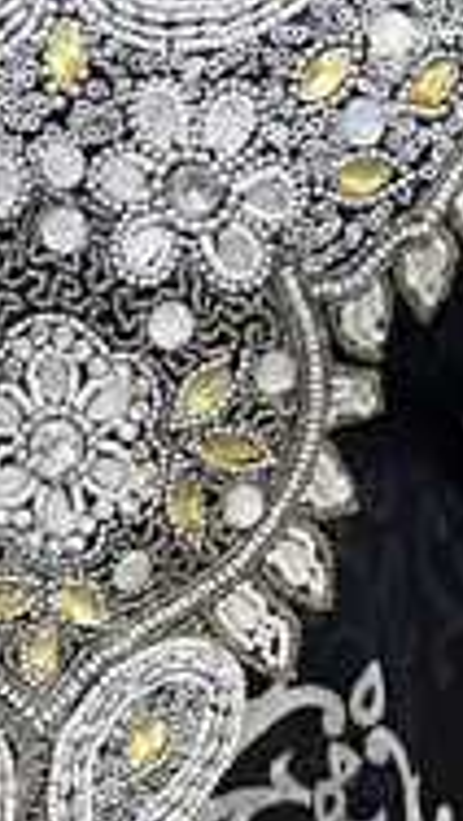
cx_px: -118
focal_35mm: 151
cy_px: 1336
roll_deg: -0.2
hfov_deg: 8.0
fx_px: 3290
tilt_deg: -30.7
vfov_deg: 13.2
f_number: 1.6
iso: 200
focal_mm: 5.1
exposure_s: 1/50
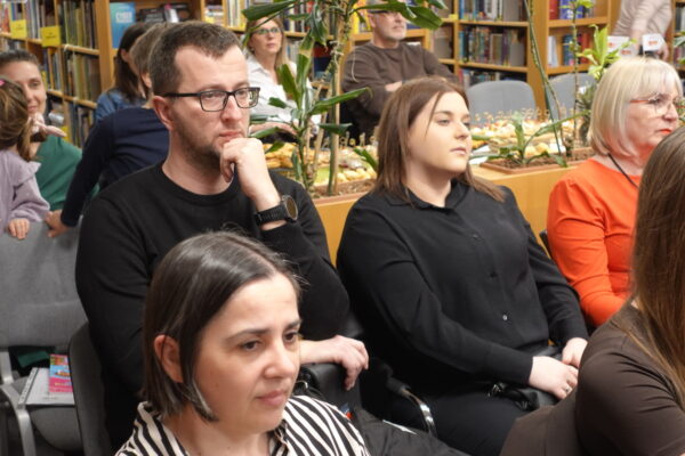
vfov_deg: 23.8
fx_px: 1084
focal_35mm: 57
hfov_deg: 35.1
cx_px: 342
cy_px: 228
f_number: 2.8
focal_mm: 21.46
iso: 800
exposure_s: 1/50
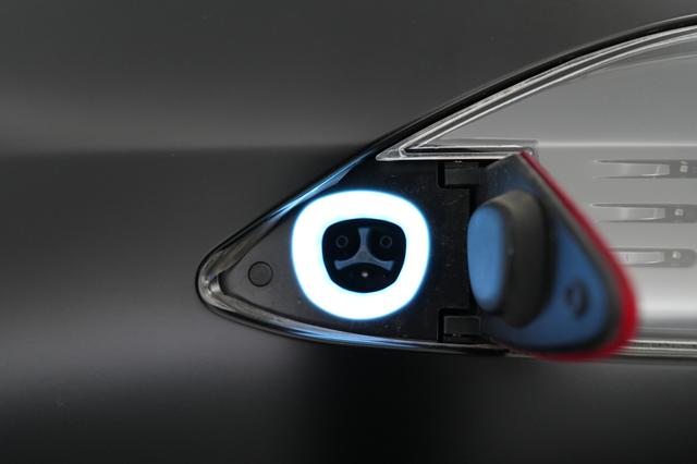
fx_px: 503
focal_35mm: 26
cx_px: 348
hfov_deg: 69.4
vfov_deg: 49.5
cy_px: 232
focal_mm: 26
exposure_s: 1/160
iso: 2500
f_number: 2.8
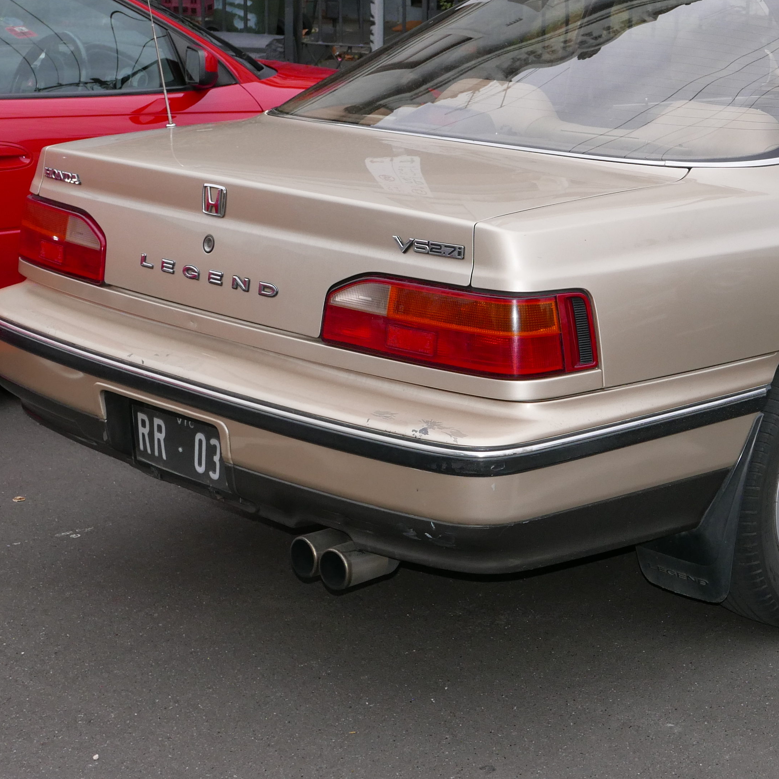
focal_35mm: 72
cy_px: 267
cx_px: 690
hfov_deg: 23.4
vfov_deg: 23.9
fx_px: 1833
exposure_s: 1/400
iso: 500
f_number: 5.6
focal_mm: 19.3
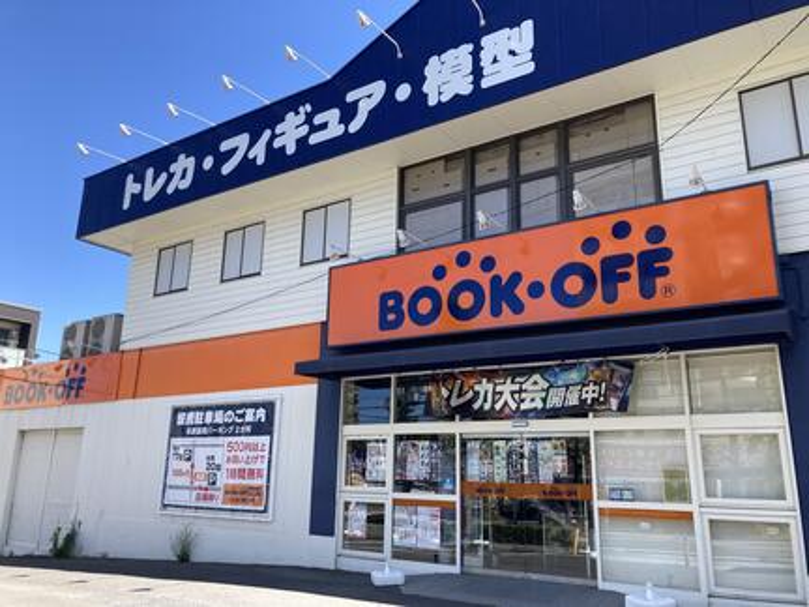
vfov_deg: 49.7
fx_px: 654
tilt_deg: +14.6
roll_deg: -1.7
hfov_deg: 63.4
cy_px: 304
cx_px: 404
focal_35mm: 28
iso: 20
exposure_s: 1/656
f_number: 1.8
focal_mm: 3.99
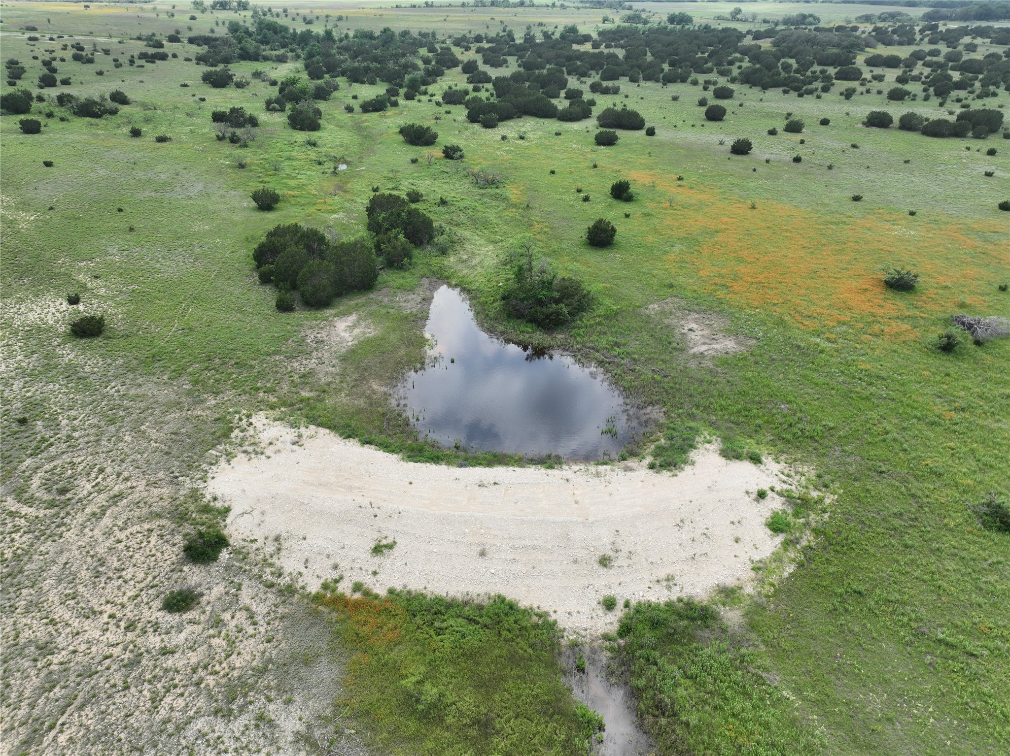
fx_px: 700
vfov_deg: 56.8
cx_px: 505
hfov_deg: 71.6
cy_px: 378
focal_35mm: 24
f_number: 2.8
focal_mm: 12.29
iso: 120
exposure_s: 1/1000
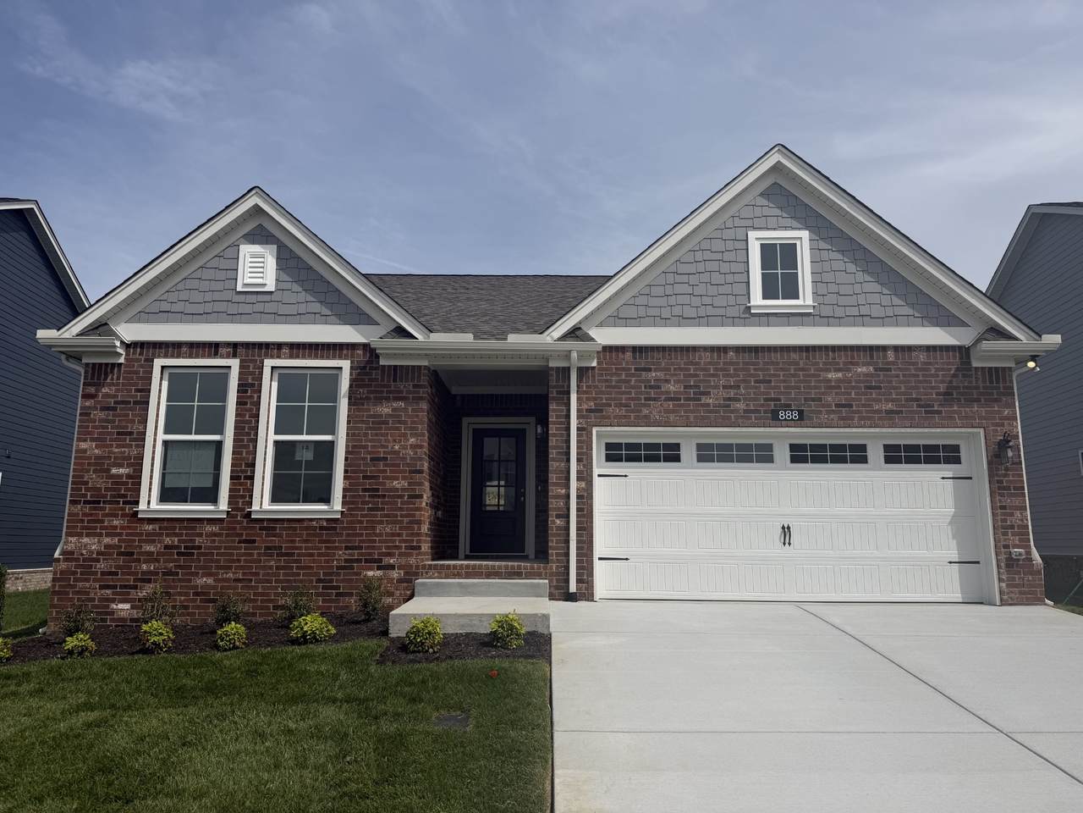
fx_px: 751
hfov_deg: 71.6
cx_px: 542
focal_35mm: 24
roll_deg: -0.4
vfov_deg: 56.8
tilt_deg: +9.8
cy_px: 406
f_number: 1.78
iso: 80
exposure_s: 1/9091
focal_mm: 6.76
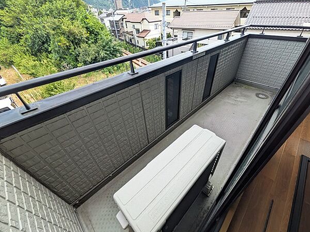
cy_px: 113
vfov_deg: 81.8
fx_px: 134
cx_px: 165
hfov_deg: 98.0
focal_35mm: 15
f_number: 2.2
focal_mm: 1.85
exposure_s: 1/617
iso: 104
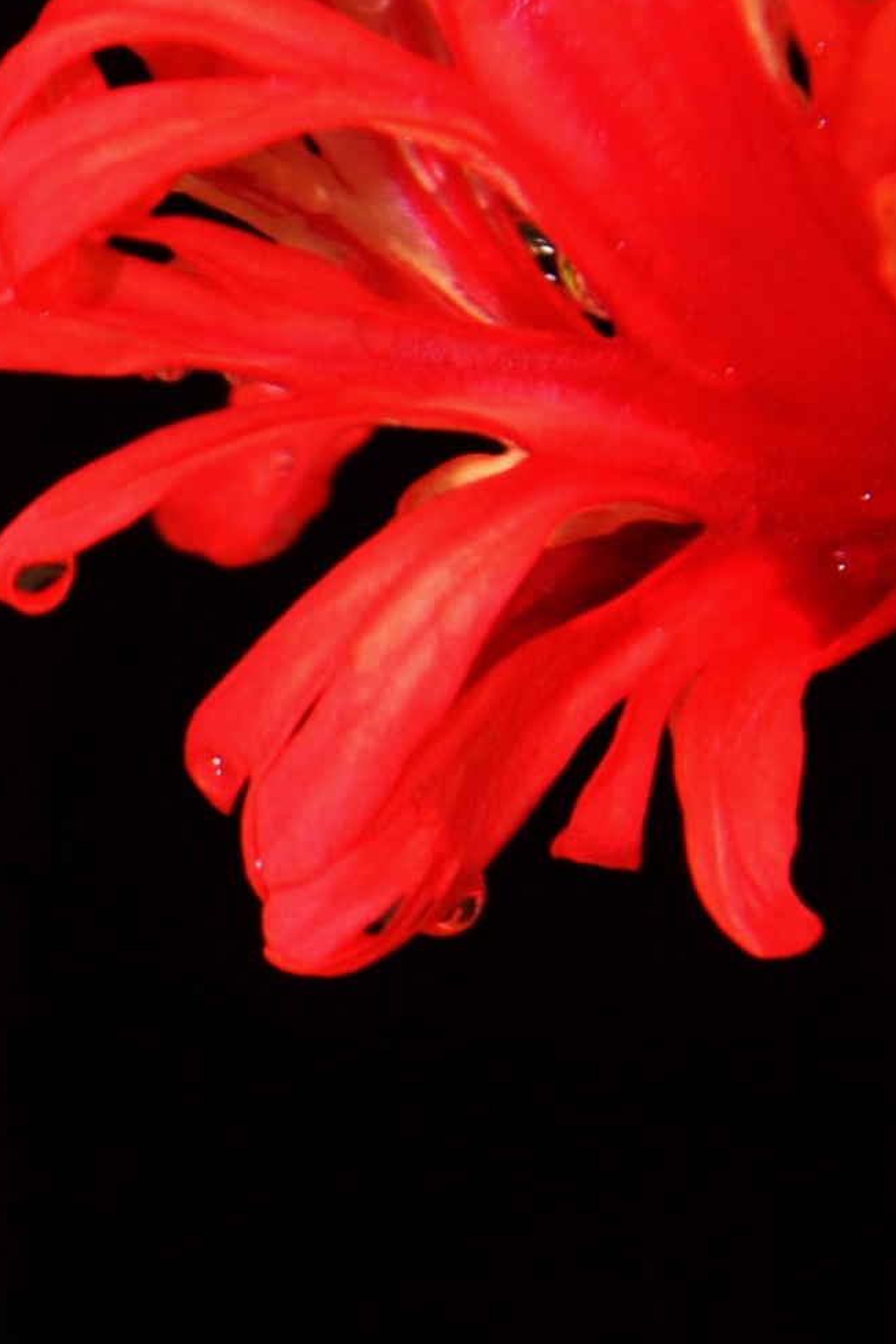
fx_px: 14460
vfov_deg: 5.3
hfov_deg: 3.5
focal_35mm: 387
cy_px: 973
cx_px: 796
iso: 100
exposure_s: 1/60
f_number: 8
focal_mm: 55
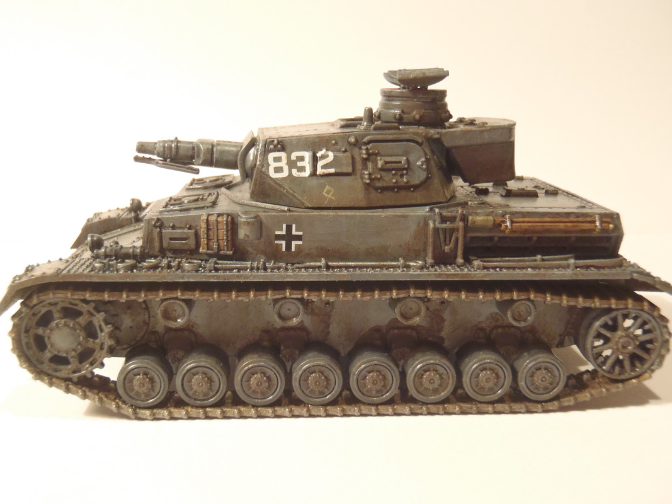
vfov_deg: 38.7
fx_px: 718
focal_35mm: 37
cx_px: 336
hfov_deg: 50.1
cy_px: 252
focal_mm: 6.64
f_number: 4.7
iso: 200
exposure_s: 1/4
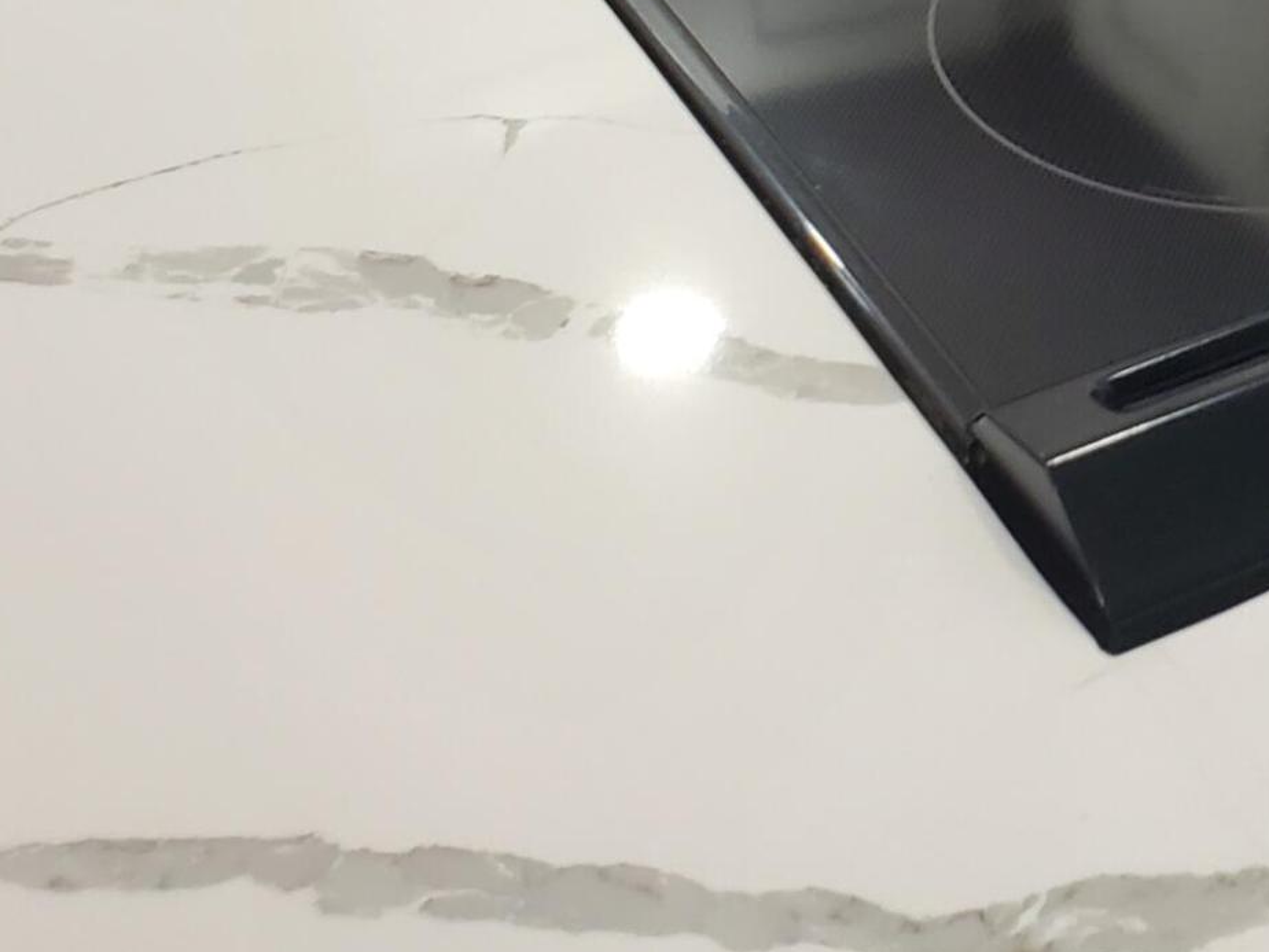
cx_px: 1571
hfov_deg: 22.1
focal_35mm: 81
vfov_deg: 16.7
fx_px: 2969
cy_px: -451
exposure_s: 1/60
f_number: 2.4
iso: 200
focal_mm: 4.3
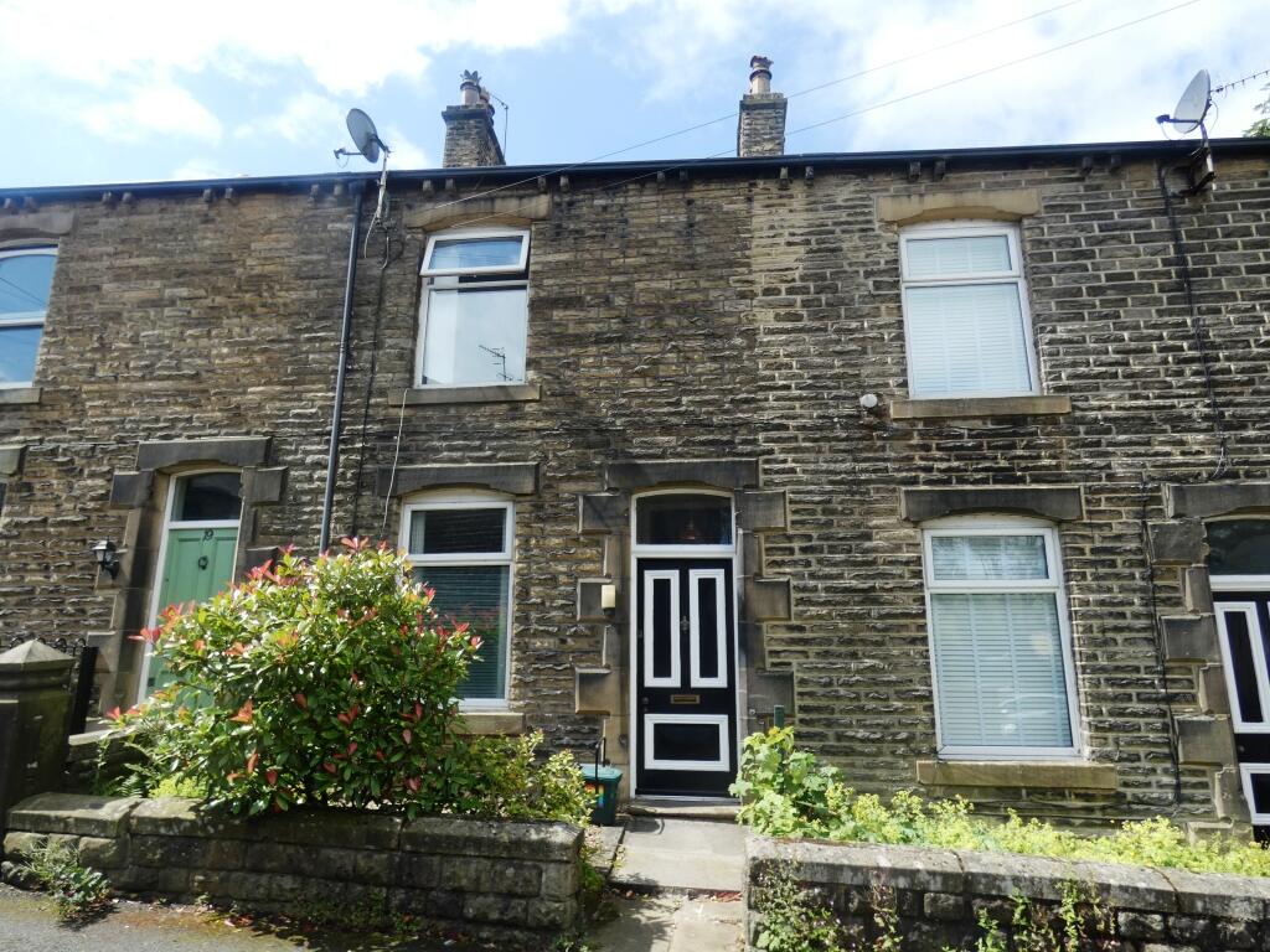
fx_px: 734
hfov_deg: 81.7
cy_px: 476
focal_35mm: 20
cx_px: 635
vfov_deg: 66.0
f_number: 2.8
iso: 80
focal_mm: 3.6
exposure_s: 1/800
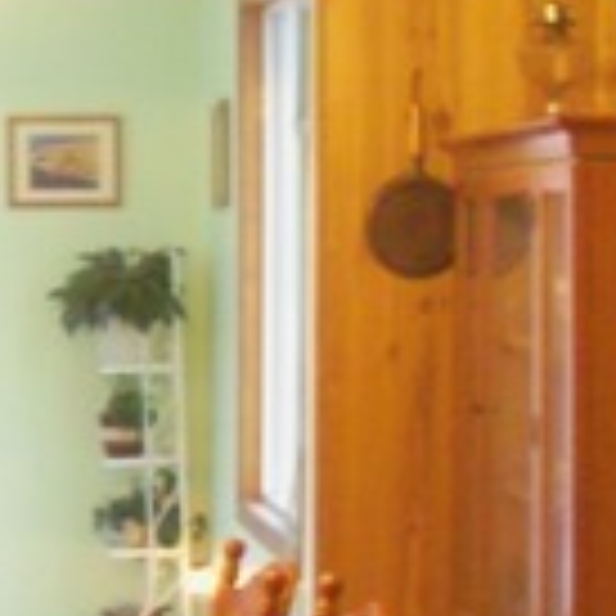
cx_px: -315
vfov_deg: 11.9
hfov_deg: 11.5
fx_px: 2919
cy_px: 674
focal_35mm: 145
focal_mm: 6.3
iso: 400
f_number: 3
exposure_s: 1/13
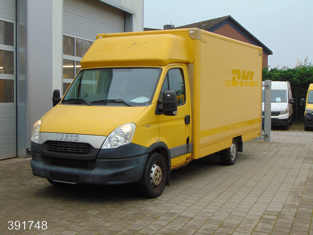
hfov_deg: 38.2
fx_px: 452
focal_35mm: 50
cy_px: 118
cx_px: 156
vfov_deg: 29.1
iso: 80
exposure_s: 1/40
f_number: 3.5
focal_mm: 9
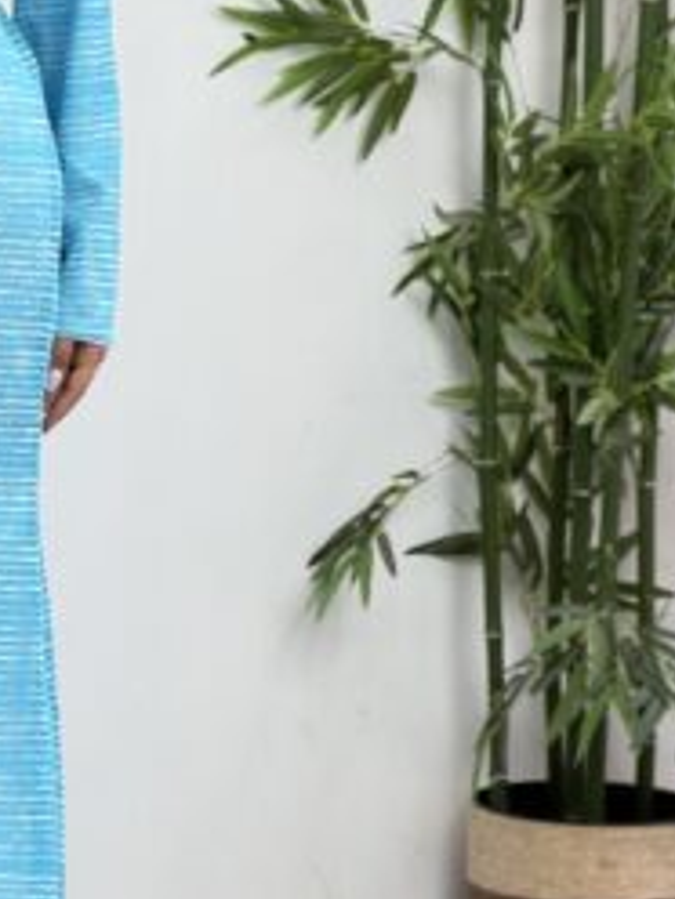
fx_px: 6292
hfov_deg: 6.1
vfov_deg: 8.2
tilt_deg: -5.9
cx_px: -105
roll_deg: -1.2
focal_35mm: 242
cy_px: 174
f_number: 2.8
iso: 64
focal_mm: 16.89
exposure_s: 1/100
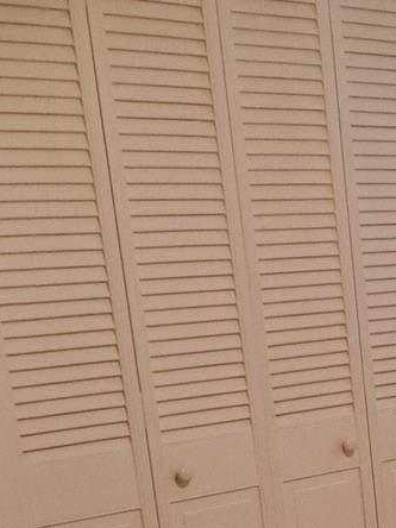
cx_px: 587
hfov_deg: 16.3
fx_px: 1266
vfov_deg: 22.2
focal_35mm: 83
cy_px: 590
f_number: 1.8
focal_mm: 5.23
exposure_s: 1/60
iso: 500
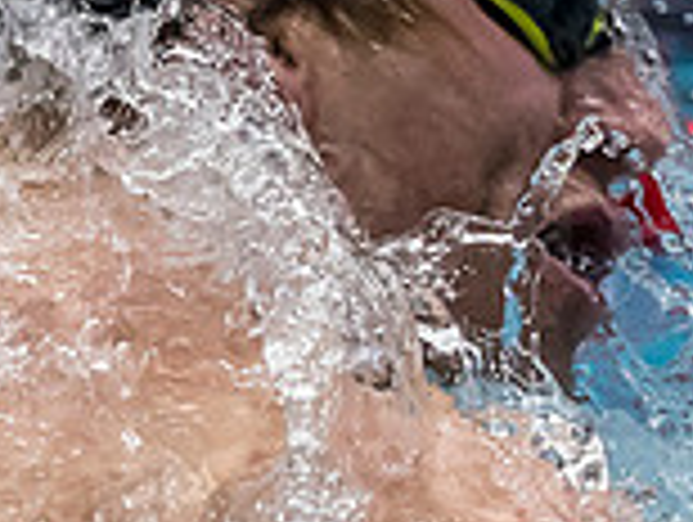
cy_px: 390
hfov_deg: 1.1
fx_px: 34528
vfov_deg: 0.9
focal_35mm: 1722
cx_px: 1266
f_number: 2.8
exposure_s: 1/1000
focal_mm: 150
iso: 2000
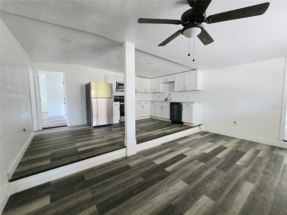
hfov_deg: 106.2
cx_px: 144
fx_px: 108
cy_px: 108
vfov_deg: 89.9
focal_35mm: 13
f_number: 2.2
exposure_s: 1/60.2
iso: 800
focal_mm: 2.2
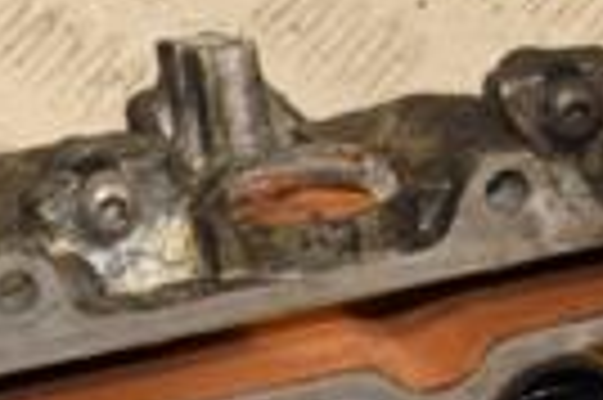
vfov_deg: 6.8
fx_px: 3379
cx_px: 36
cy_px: 333
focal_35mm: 202
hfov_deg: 10.1
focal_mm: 30
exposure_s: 1/200
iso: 800
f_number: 6.3
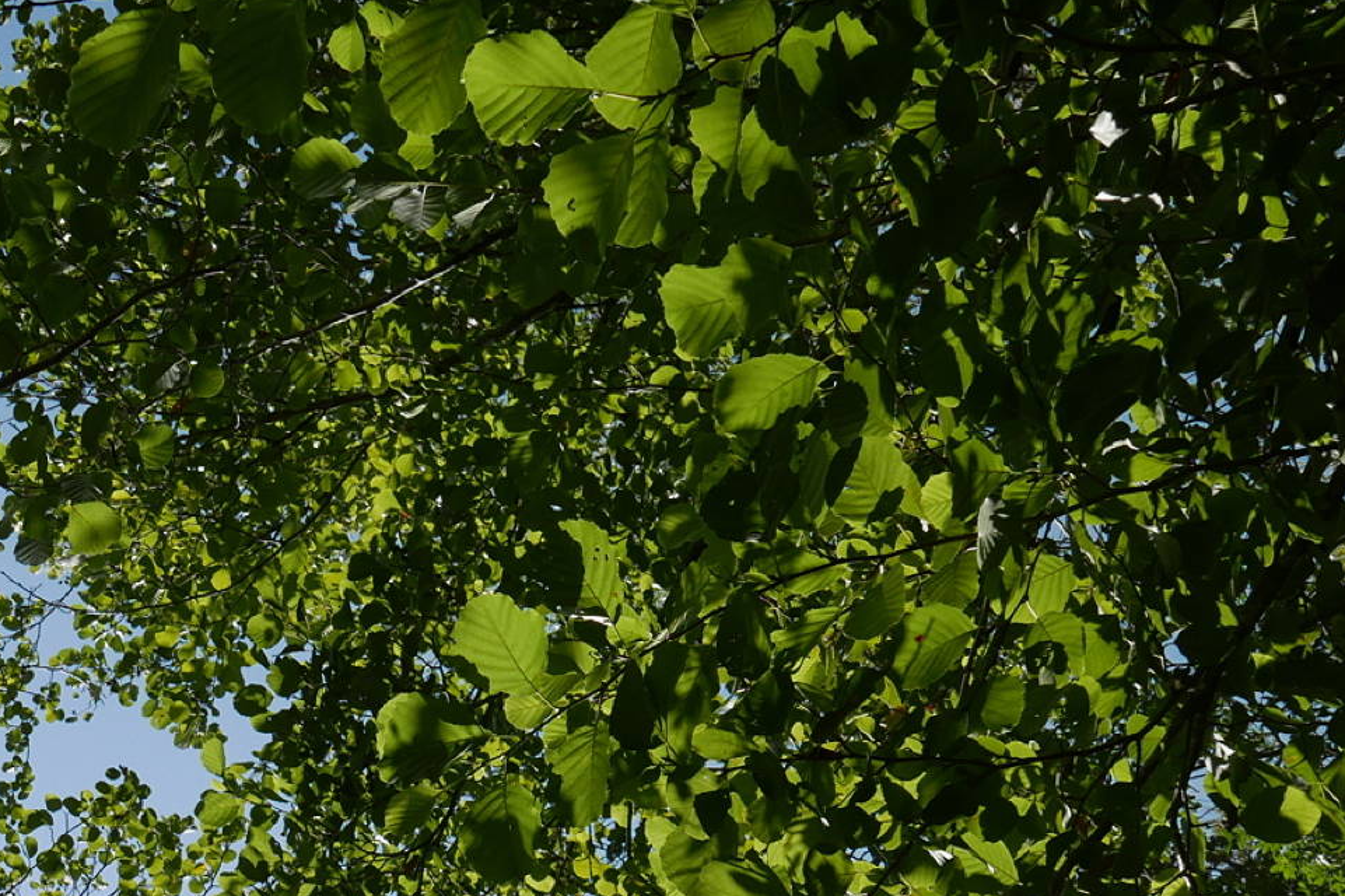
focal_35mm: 48
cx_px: 172
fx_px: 1793
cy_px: 859
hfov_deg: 38.7
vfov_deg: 26.8
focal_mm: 10.9
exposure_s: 1/1000
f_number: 5.6
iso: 200
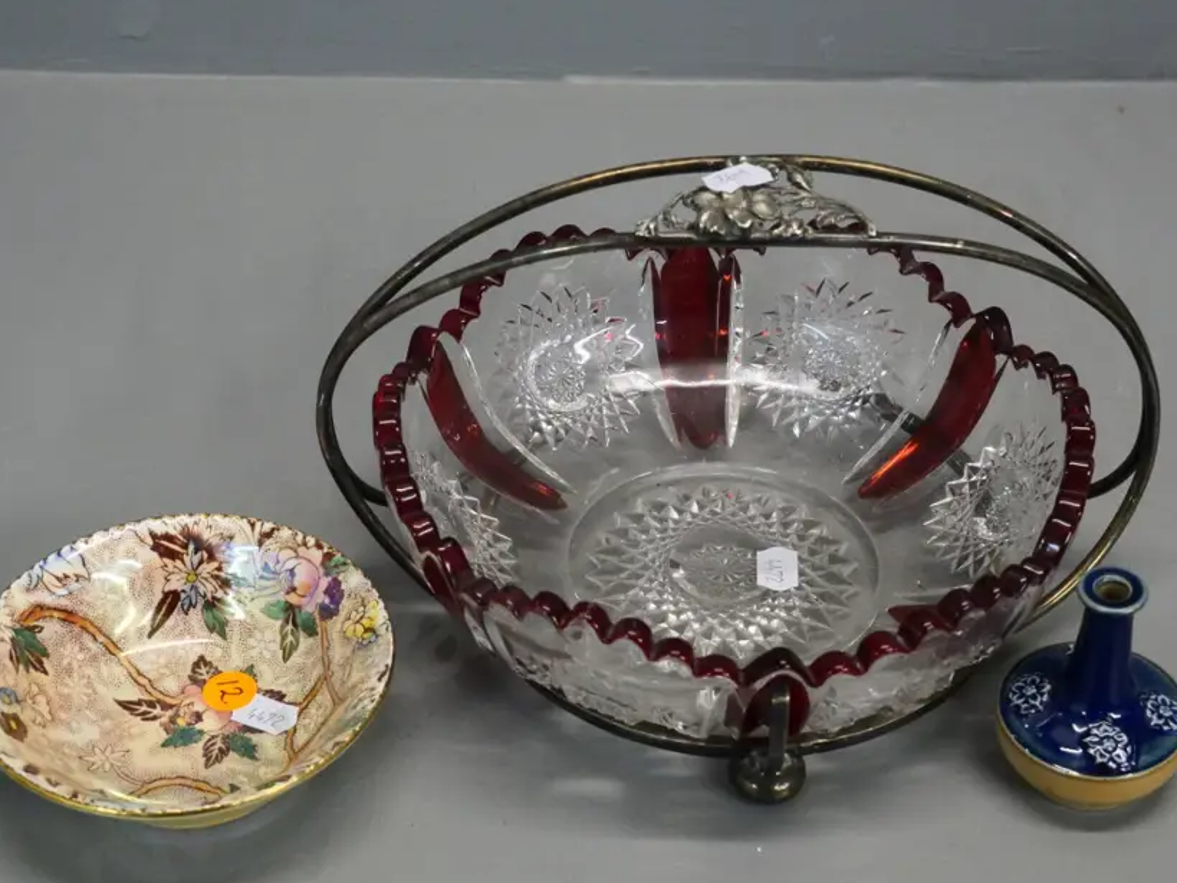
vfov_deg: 21.0
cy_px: 506
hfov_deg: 27.8
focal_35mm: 70
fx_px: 2380
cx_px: 609
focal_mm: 28
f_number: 5.6
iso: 3200
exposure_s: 1/100
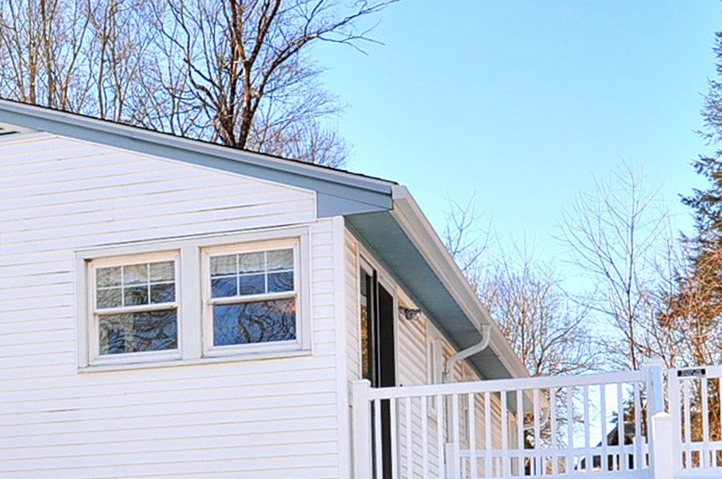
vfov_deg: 19.0
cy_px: 486
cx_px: 130
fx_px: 1389
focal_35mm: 69
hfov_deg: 28.4
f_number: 9
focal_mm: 17
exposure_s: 1/250
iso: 200
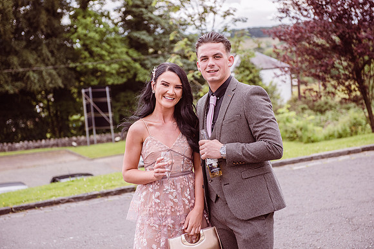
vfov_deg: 19.5
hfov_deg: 28.8
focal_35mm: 70
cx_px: 187
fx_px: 727
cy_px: 124
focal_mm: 70
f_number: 4.5
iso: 250
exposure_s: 1/500
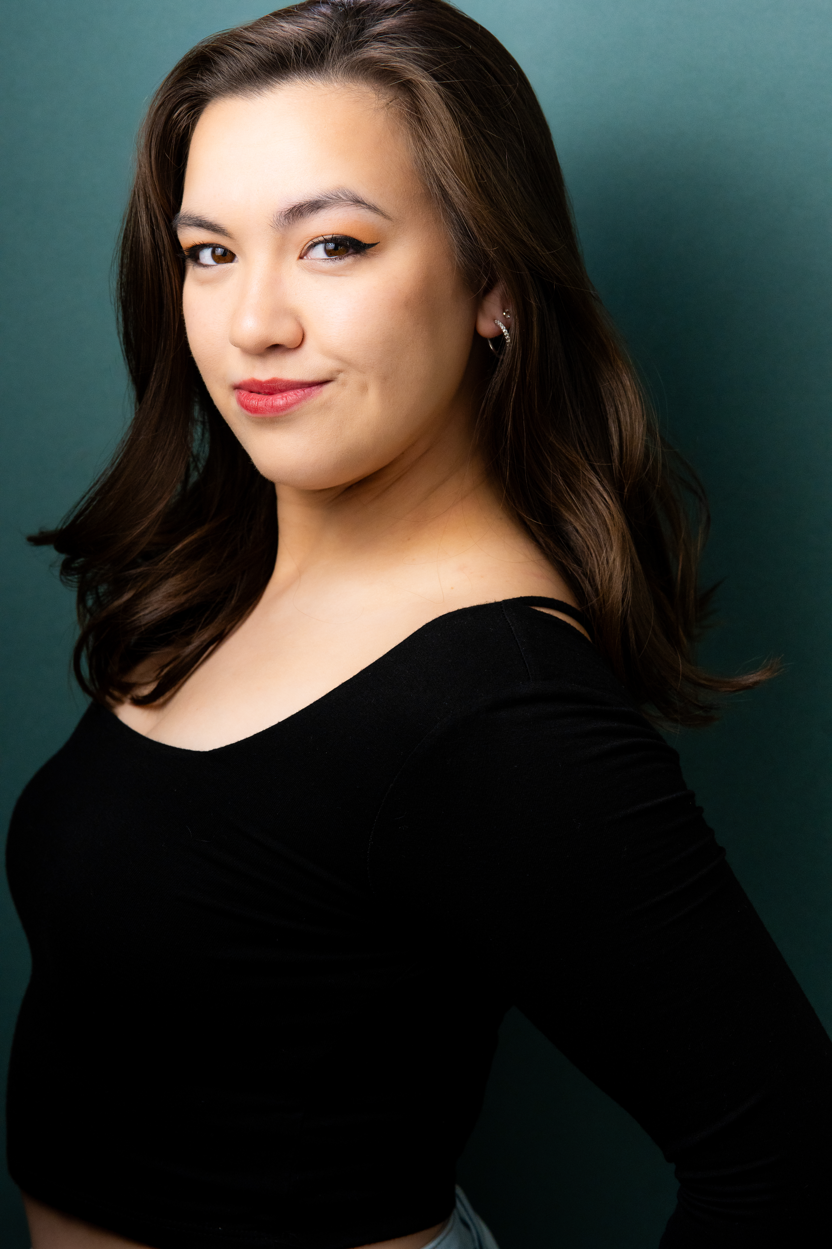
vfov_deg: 23.9
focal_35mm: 85
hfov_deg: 16.1
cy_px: 624
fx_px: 2946
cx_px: 416
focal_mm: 85
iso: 1000
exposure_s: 1/320
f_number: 6.3
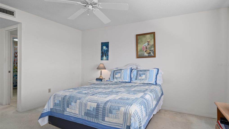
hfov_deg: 89.6
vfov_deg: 58.3
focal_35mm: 19
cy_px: 65
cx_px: 115
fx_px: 115
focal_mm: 18
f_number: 8
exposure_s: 1/6
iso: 320
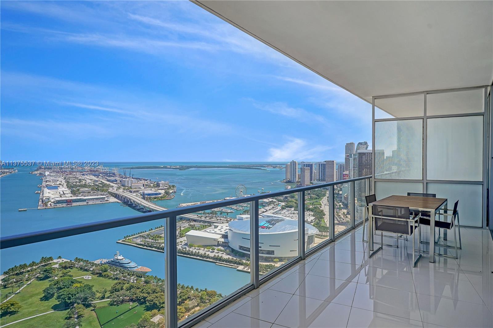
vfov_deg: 61.9
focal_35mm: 20
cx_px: 246
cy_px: 164
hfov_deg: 84.0
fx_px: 274
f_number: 8
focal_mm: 20
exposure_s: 1/800
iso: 250
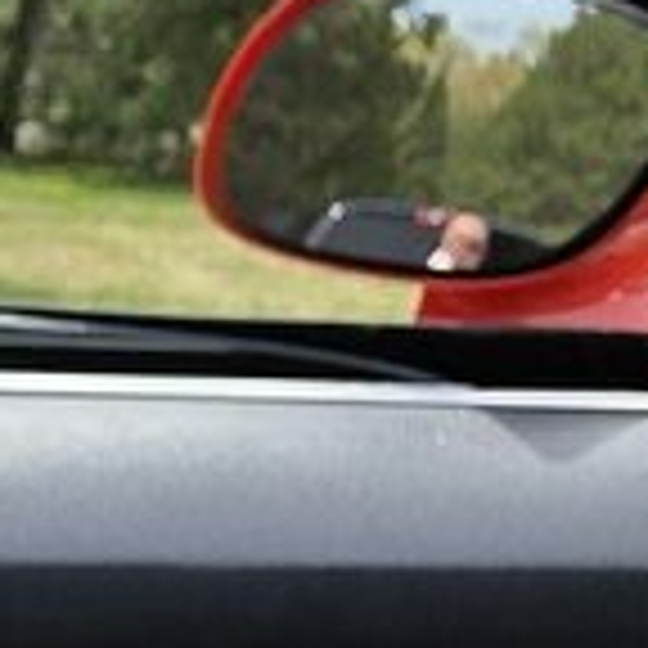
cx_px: -1048
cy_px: 1102
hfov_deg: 12.6
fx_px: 2033
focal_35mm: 96
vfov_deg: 15.9
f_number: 1.9
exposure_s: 1/1167
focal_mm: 2.2
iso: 40
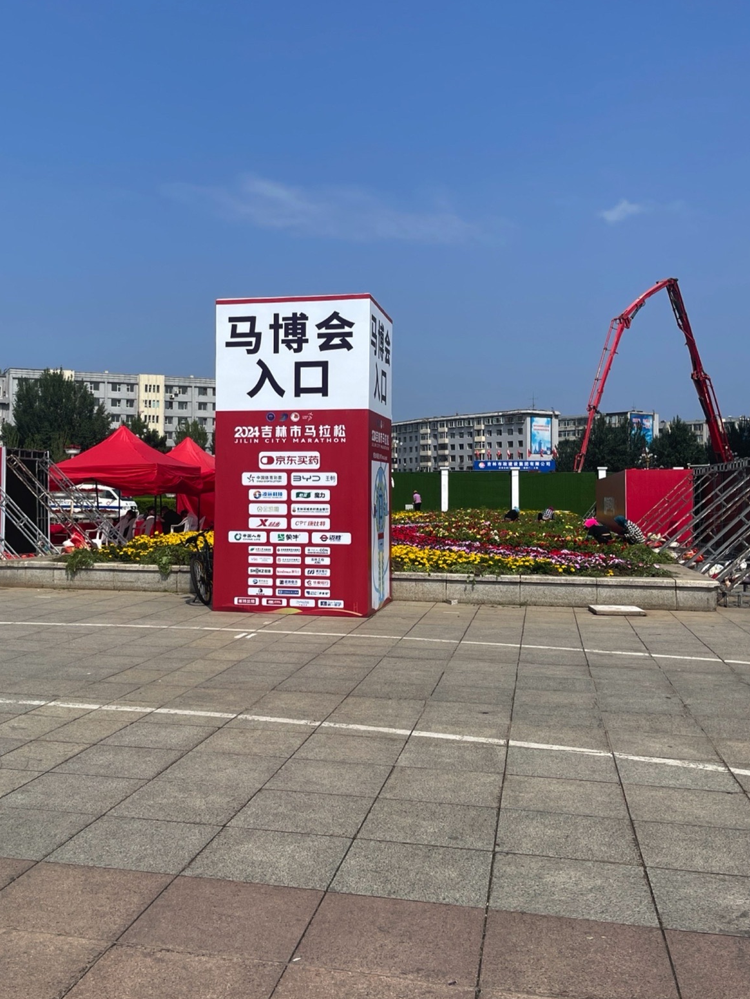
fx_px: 953
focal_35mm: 33
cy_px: 447
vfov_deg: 55.2
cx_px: 285
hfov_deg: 42.6
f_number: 1.6
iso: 32
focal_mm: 5.1
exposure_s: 1/6250
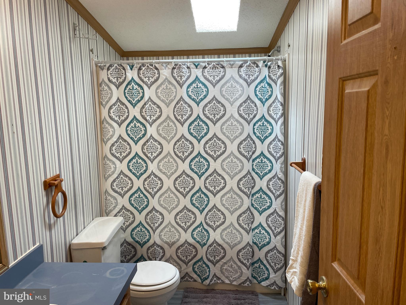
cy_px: 152
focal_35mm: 26
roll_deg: +0.9
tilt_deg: -9.3
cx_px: 203
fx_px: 305
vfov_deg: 53.1
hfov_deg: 67.3
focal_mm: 4.2
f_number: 1.6
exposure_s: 1/120
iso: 100
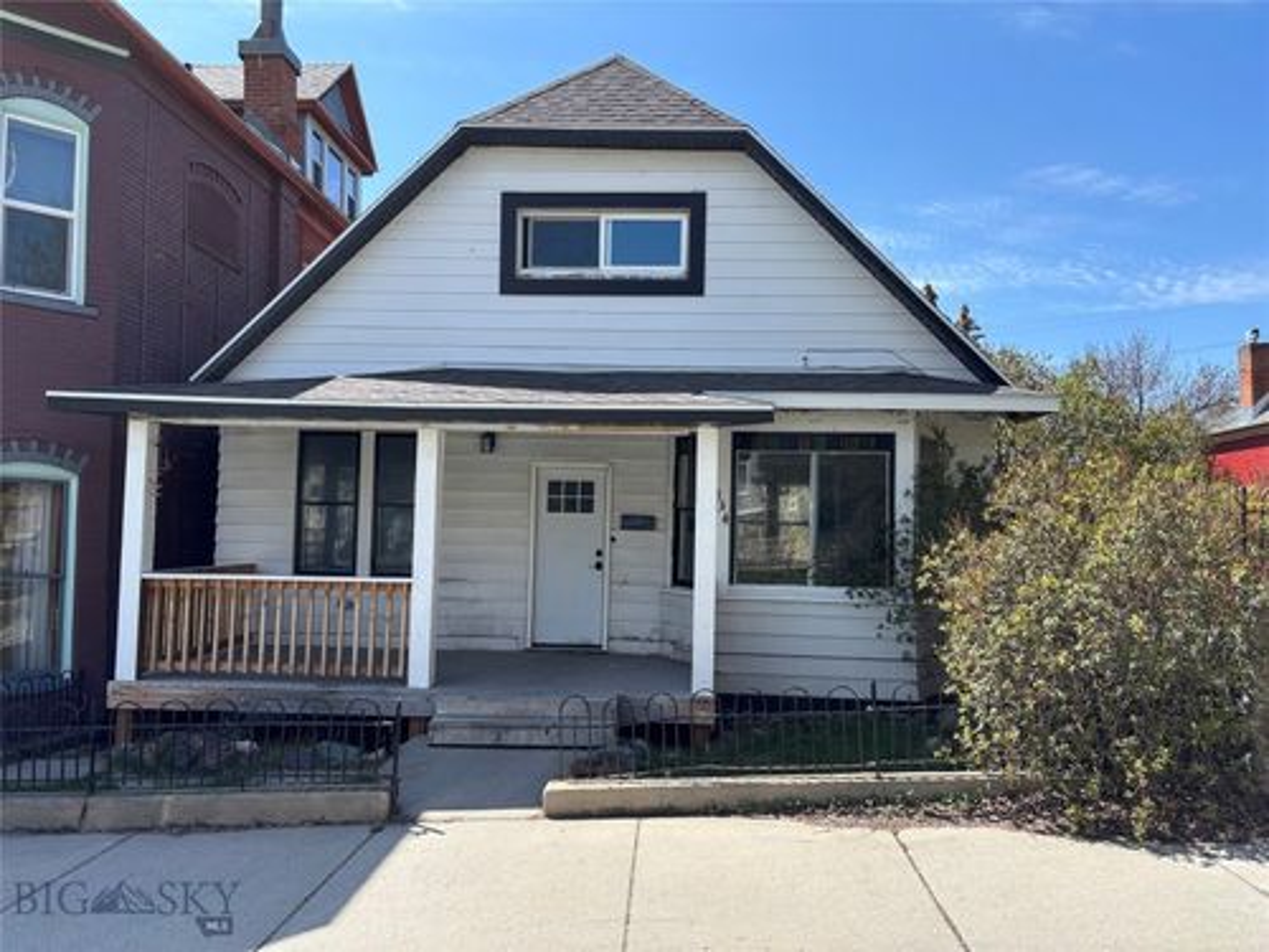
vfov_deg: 53.1
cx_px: 634
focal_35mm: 26
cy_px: 476
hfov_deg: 67.3
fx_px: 953
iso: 50
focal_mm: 5.96
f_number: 1.6
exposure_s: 1/1616
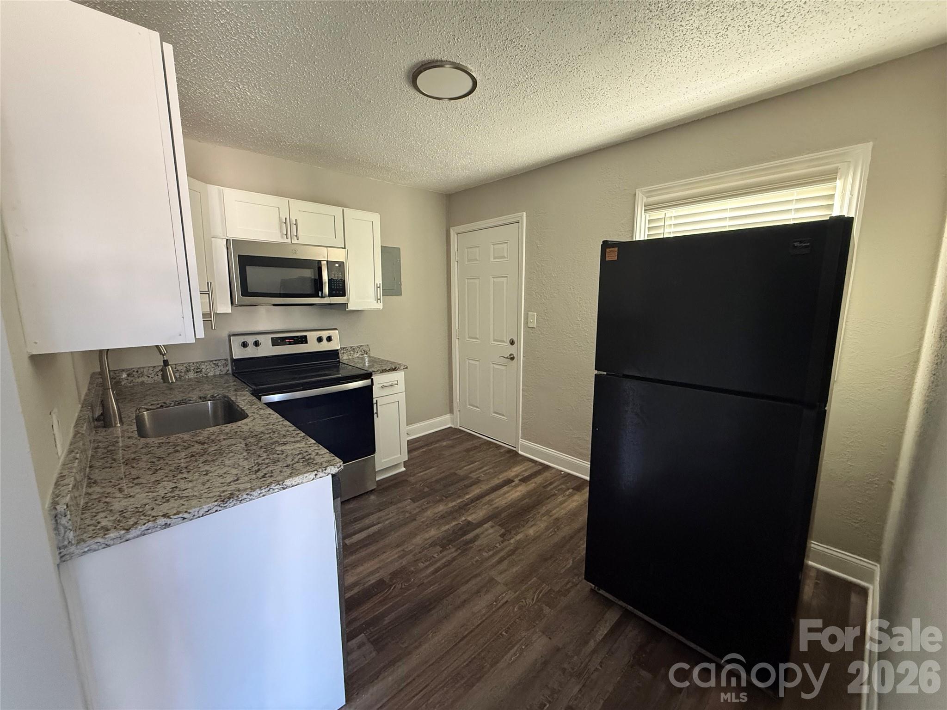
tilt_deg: -9.2
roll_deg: +0.3
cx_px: 474
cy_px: 355
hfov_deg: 102.1
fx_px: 383
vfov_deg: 85.7
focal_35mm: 14
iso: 640
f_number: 2.2
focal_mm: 2.22
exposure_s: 1/60
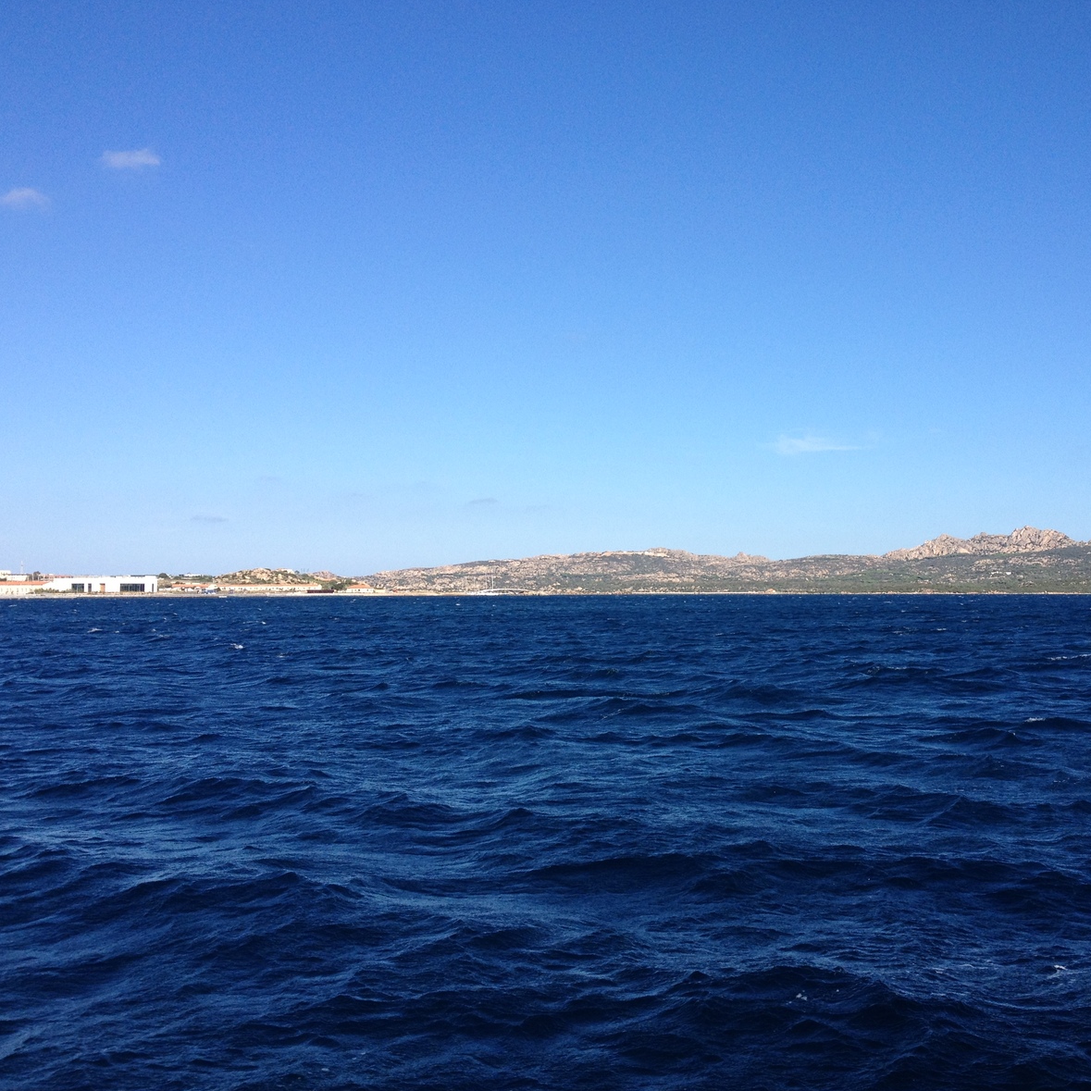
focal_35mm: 42
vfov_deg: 40.0
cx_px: 711
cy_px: 539
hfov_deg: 39.6
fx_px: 1498
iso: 64
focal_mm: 4.28
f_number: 2.4
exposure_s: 1/1623
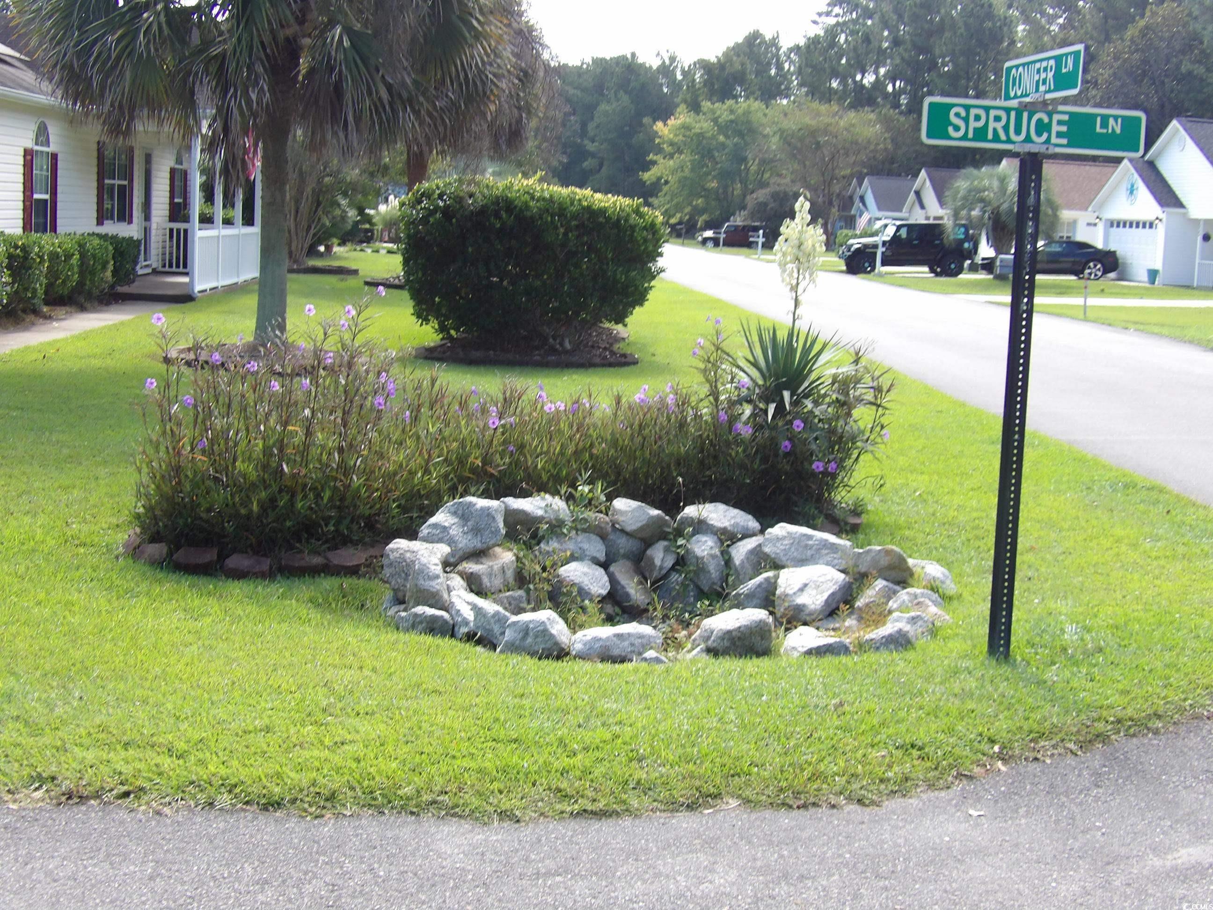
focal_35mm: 46
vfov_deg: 31.5
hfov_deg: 41.2
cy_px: 455
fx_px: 1612
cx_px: 606
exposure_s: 1/182
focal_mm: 8.2
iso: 100
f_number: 3.8
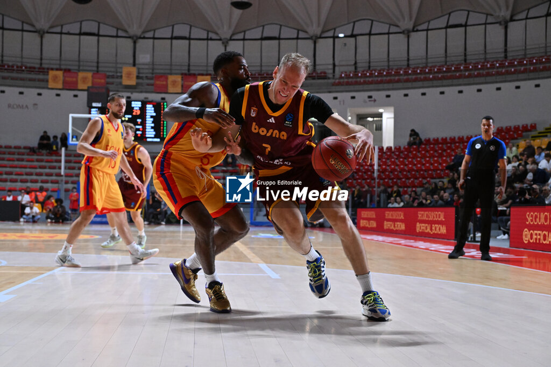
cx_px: 276
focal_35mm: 50
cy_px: 184
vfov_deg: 27.0
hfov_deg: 39.6
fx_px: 765
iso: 5000
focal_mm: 50
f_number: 4.5
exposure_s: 1/1250
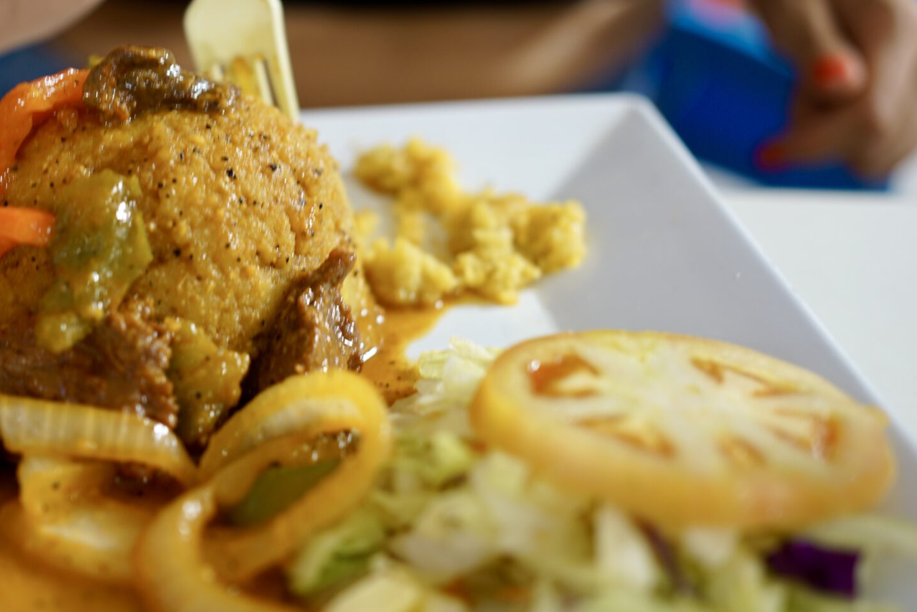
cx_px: 291
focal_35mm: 62
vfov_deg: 21.9
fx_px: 1579
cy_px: 218
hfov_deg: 32.1
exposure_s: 1/25
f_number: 2.2
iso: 200
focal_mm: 35
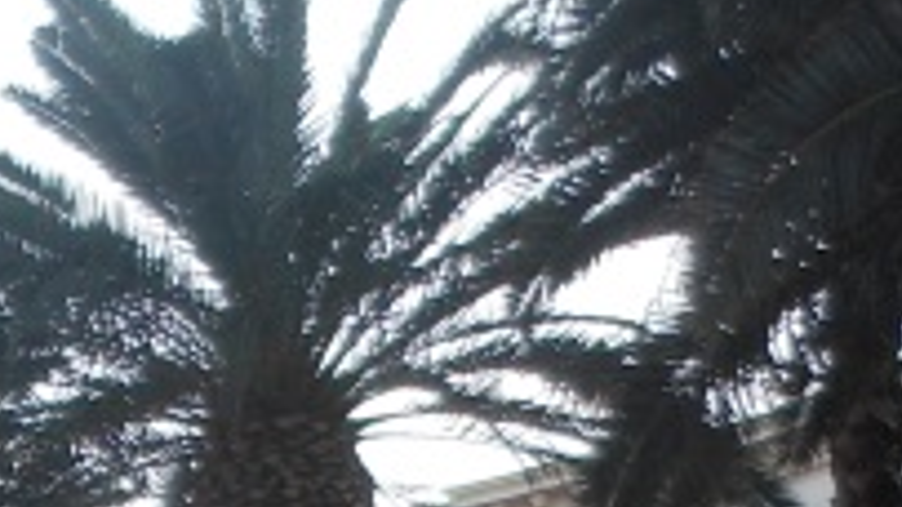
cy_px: 1672
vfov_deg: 6.4
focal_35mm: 168
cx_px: -458
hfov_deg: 12.2
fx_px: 4017
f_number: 3.7
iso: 80
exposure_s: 1/60
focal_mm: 5
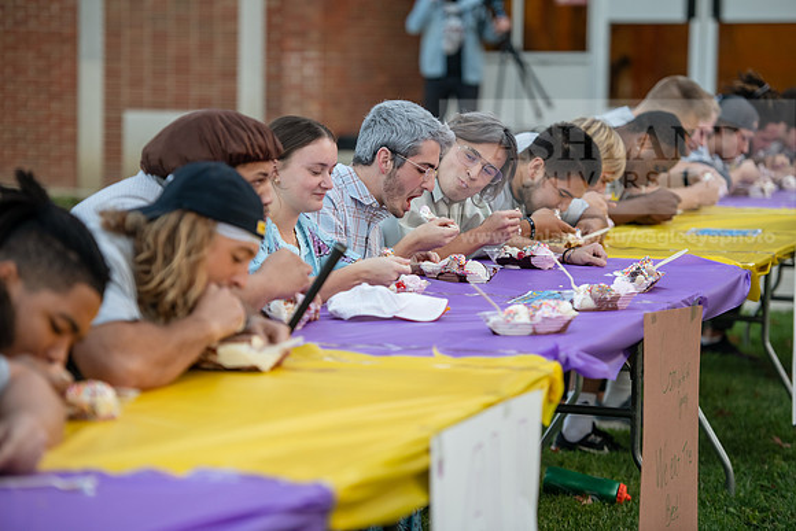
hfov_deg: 15.8
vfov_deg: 10.6
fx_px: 2875
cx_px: 398
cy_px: 266
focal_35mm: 130
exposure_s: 1/400
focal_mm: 130
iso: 800
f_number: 3.2
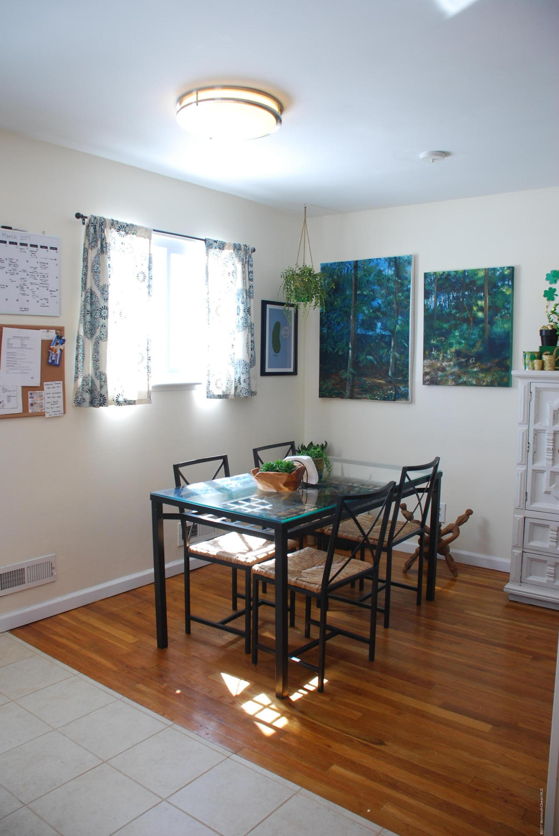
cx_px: 280
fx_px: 627
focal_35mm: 27
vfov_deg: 67.3
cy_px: 418
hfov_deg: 48.0
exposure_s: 1/60
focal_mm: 18
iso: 250
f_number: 3.5
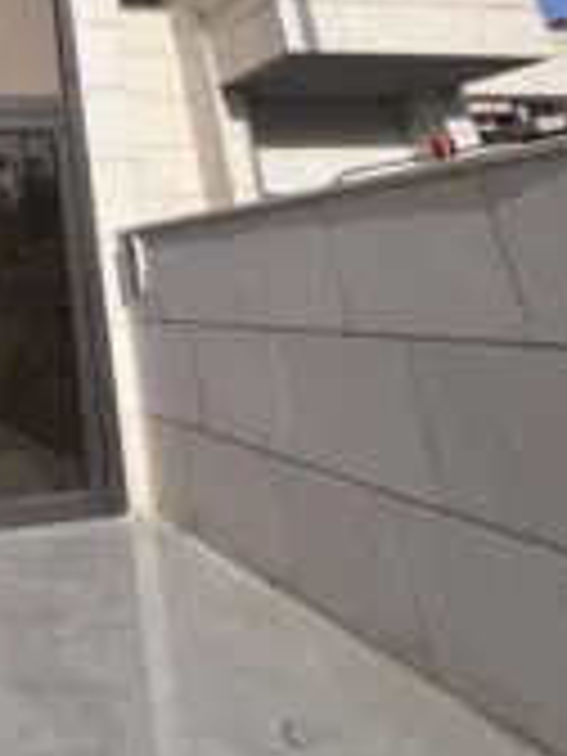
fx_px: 677
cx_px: -27
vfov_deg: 45.5
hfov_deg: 39.0
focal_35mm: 31
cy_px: -54
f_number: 1.8
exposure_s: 1/2421
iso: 32
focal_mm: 1.57
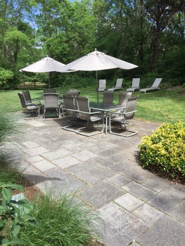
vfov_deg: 61.7
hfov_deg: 48.2
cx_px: 92
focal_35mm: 29
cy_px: 123
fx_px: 207
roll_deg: +1.5
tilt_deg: -12.9
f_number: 2.2
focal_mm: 4.15
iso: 32
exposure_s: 1/732
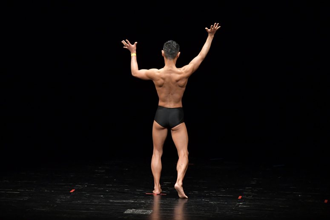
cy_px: 110
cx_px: 165
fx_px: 2199
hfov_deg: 8.6
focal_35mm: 240
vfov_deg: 5.7
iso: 3200
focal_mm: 160
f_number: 5.6
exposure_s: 1/400
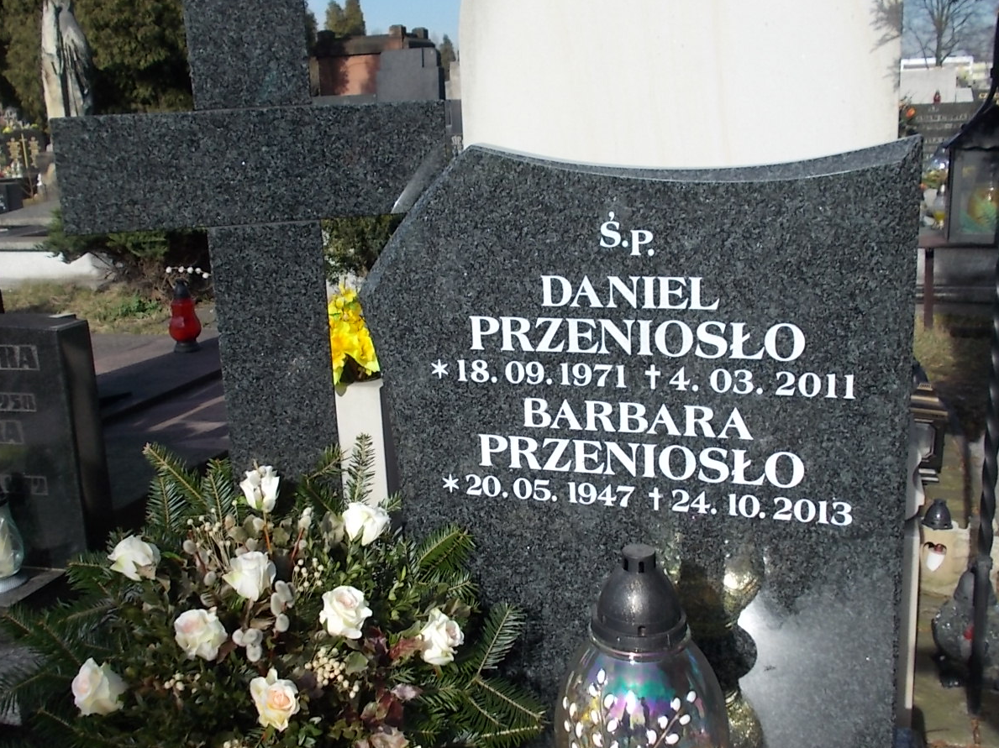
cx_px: 487
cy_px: 341
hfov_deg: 52.6
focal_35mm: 35
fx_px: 1010
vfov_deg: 40.6
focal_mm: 4.6
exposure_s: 1/200
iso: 80
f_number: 8
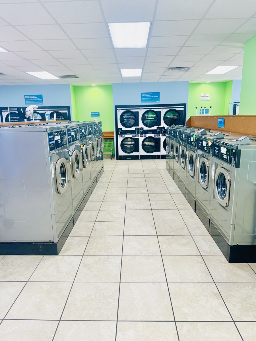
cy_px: 170
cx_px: 128
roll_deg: +0.5
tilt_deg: -12.4
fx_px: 237
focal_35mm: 24
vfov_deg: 71.6
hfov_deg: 56.8
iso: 125
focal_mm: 6.76
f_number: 1.78
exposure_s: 1/120
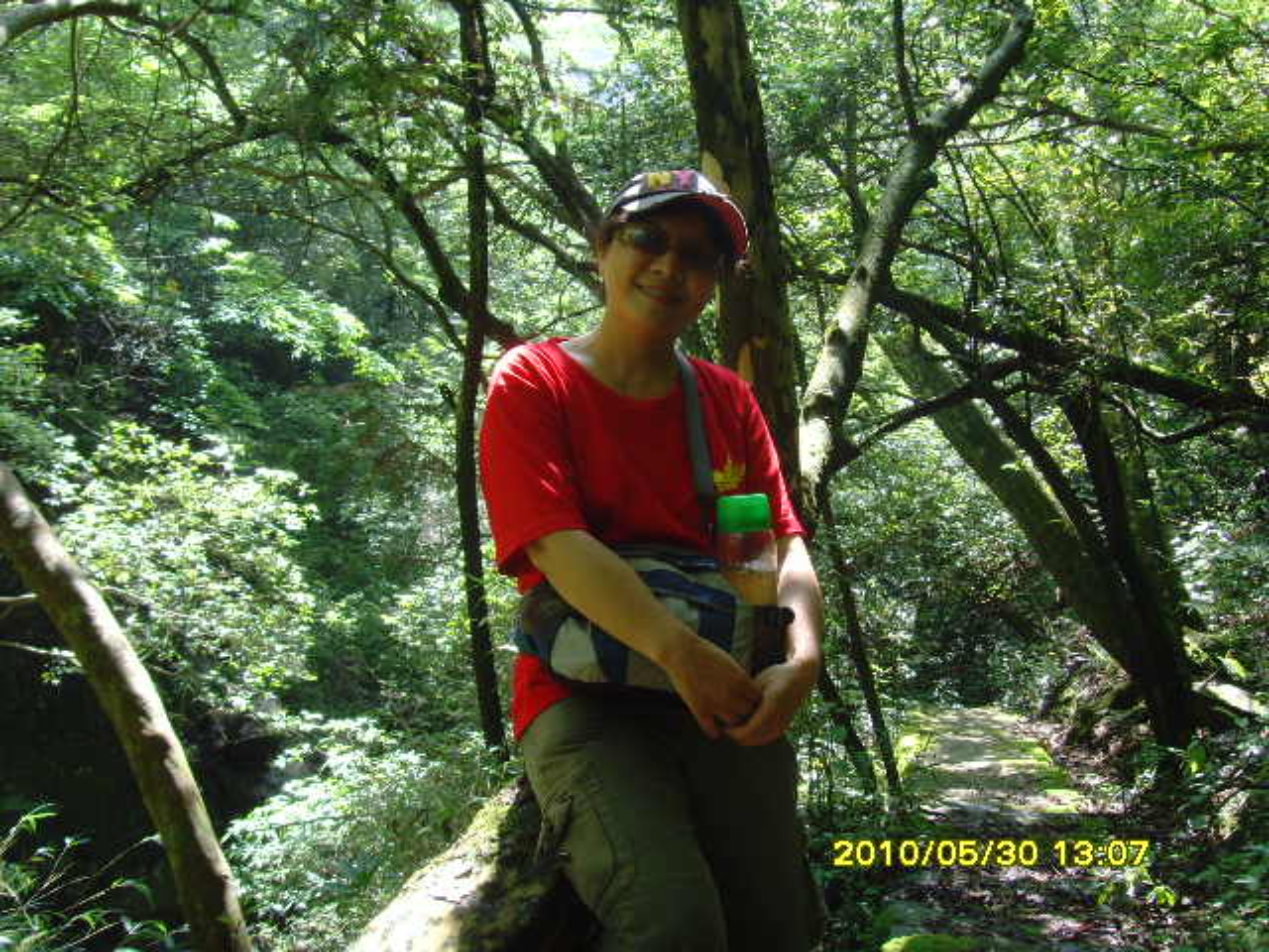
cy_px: 476
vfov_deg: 36.8
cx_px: 634
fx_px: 1430
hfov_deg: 47.9
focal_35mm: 39
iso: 100
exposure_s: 1/60
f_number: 3.5
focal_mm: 6.6
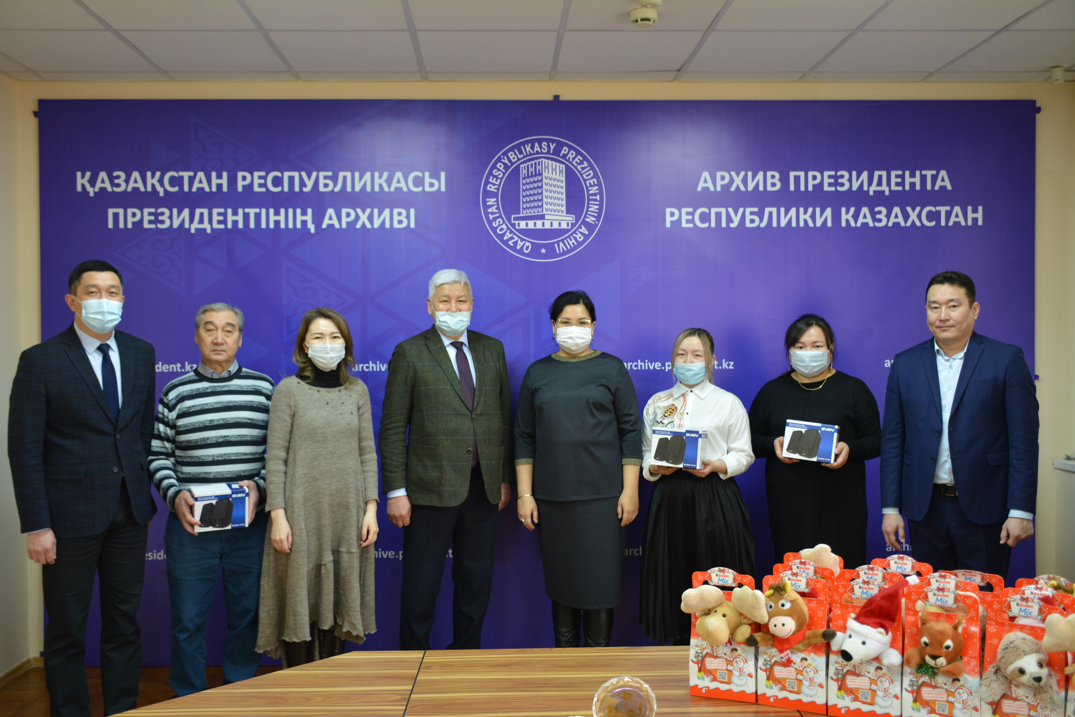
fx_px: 985
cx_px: 538
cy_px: 358
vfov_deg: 40.0
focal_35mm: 33
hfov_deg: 57.2
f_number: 3.5
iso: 800
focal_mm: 22
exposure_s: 1/40
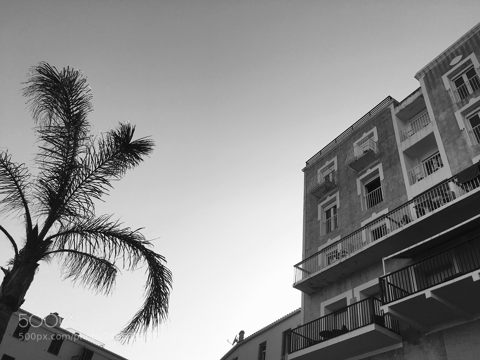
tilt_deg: +42.0
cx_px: 240
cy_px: 180
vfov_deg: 48.2
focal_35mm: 29
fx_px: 402
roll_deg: -9.7
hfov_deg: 61.7
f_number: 2.2
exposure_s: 1/1748
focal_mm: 4.15
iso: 25
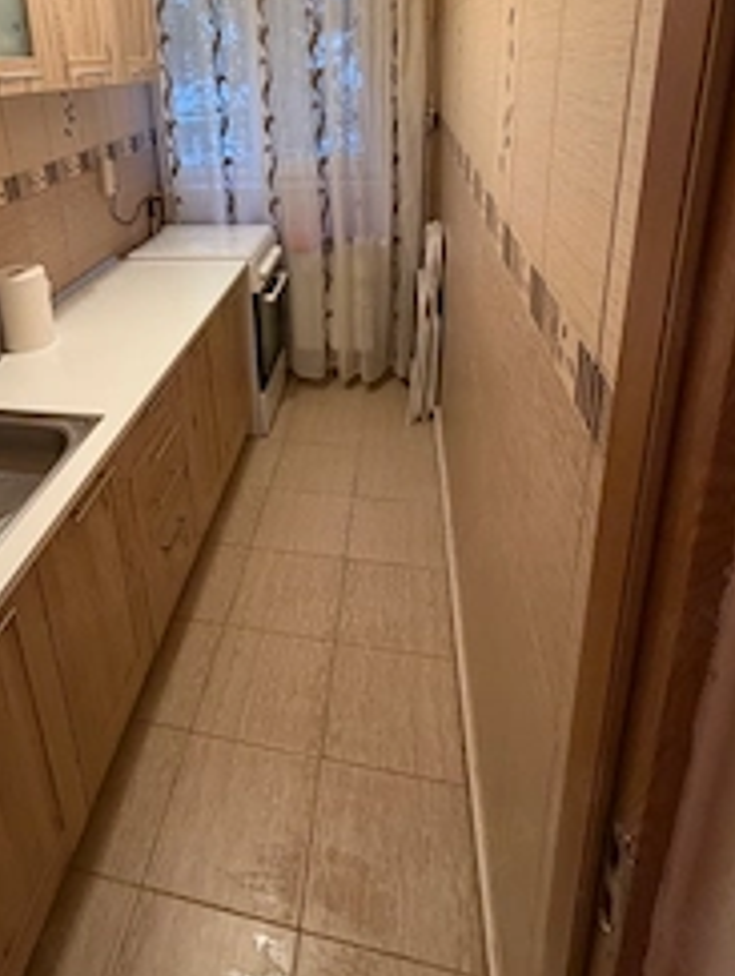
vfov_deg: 70.5
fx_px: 649
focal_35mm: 23
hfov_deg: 57.7
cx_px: 245
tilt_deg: -18.9
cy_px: 285
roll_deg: +4.3
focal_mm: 2.22
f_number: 2.2
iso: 400
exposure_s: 1/50
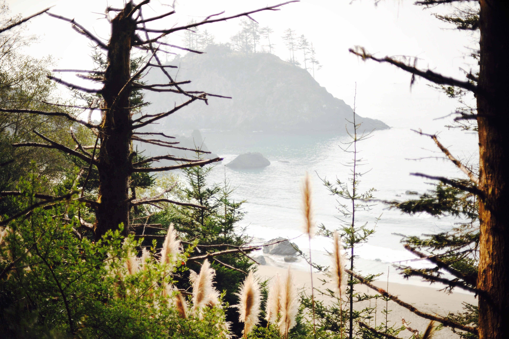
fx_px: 706
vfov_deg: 27.0
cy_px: 170
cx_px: 254
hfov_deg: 39.6
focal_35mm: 50
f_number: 1.6
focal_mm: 50
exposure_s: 1/8000
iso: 400
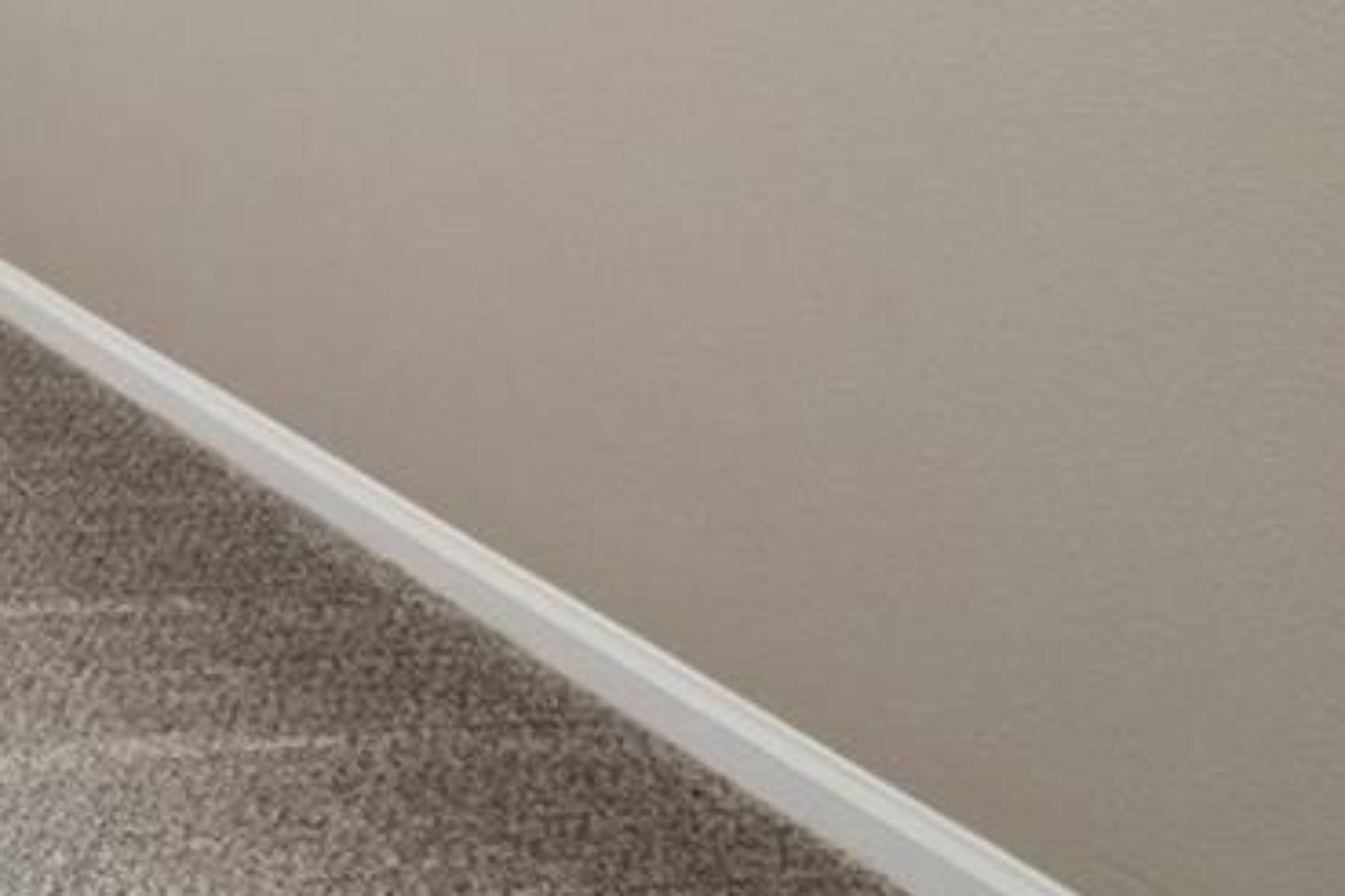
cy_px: -710
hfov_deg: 17.6
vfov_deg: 17.2
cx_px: -1535
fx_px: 2428
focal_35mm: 65
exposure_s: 1/40
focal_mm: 10
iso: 400
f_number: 8
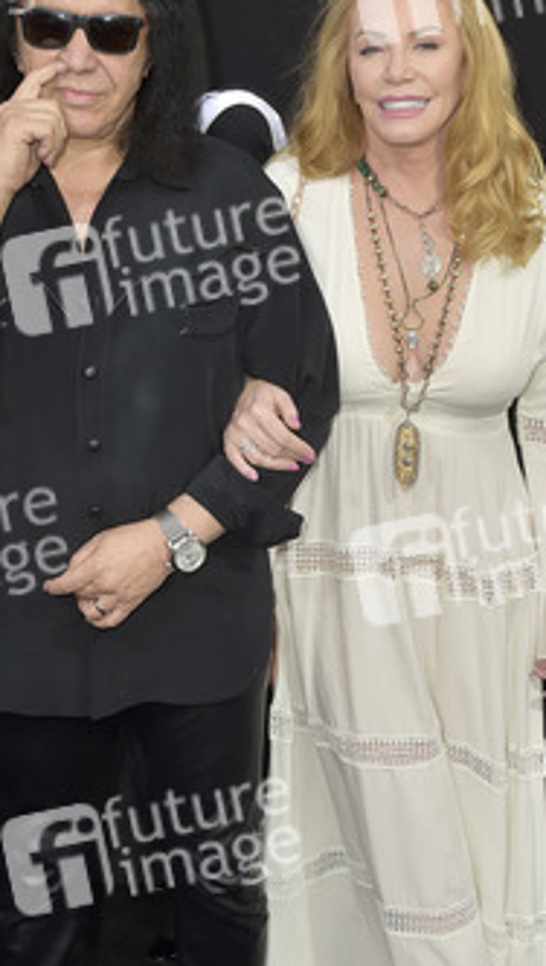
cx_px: 237
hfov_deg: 27.2
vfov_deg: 46.2
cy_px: 412
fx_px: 1129
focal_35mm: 44
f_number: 6.3
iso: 200
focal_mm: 35
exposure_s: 1/250
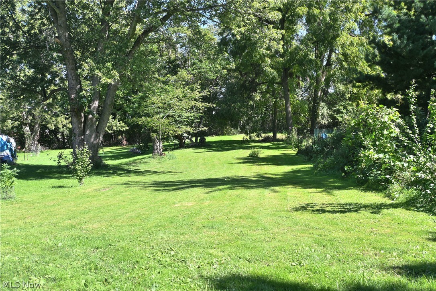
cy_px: 146
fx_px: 409
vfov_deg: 39.1
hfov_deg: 56.1
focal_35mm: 34
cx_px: 218
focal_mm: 22.5
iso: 100
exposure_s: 1/250
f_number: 5.6
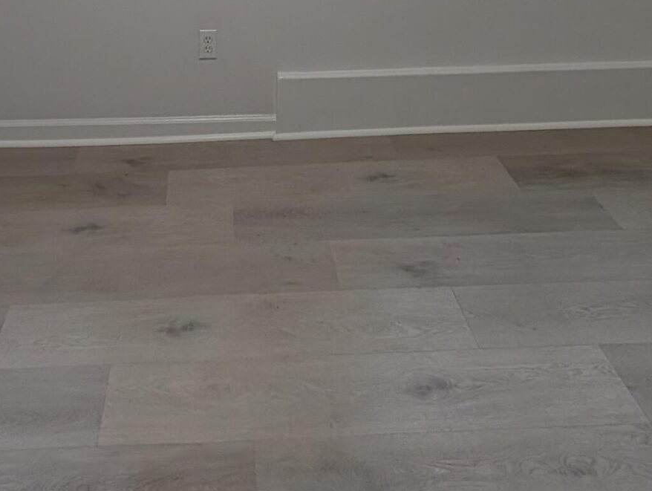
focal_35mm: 35
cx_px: 247
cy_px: -170
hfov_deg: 52.0
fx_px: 660
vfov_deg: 30.6
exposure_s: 1/120
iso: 66
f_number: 1.7
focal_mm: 2.02
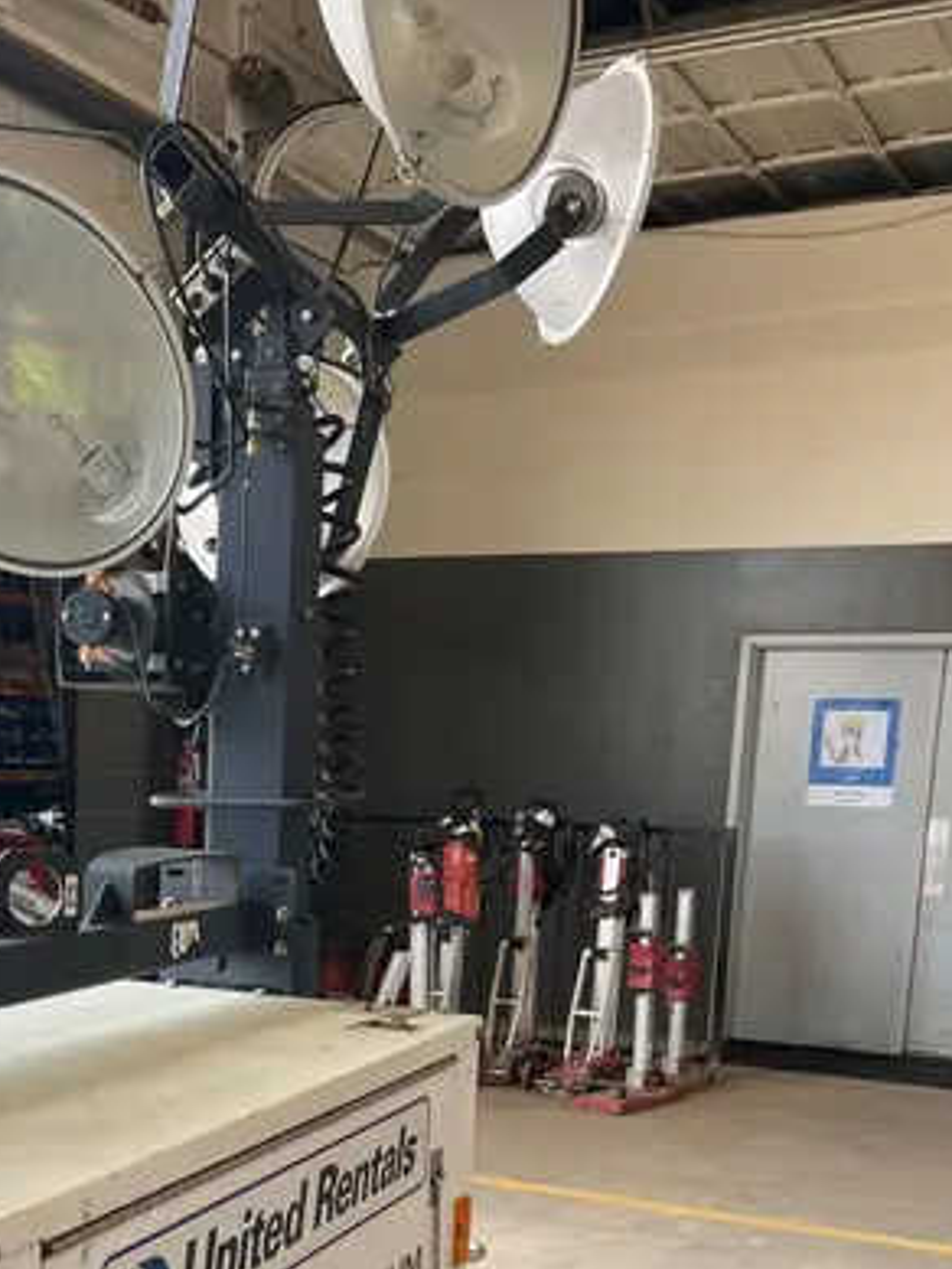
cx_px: 166
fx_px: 1796
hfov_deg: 28.9
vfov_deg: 37.4
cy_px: 1036
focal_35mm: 49
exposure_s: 1/122
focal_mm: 5.1
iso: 40
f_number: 1.6
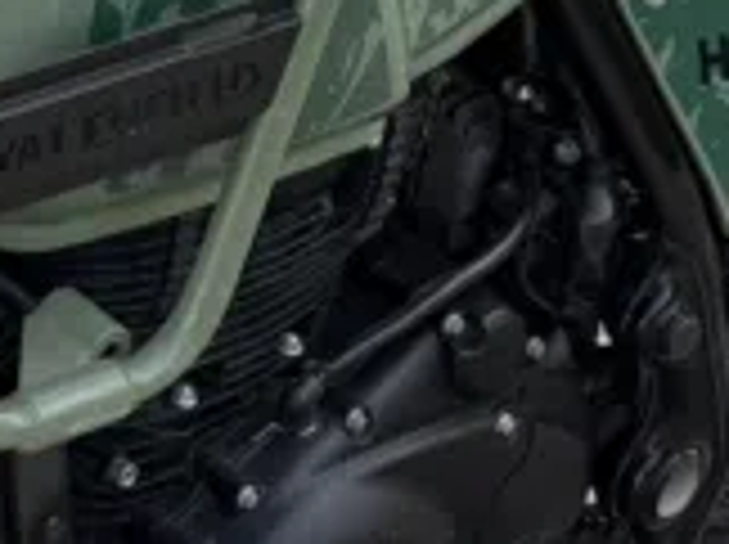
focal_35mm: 95
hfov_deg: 20.0
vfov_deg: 15.2
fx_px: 1998
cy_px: -9
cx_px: -14
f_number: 1.78
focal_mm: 6.76
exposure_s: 1/888
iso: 100
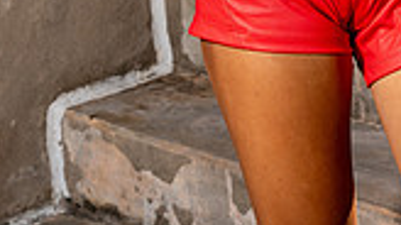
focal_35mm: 155
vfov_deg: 7.4
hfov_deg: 13.8
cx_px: 325
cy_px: -289
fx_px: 1647
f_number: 8
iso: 100
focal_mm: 54
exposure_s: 1/250
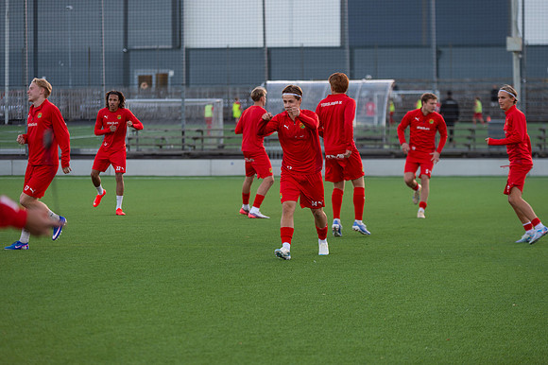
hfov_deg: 14.1
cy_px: 182
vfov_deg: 9.4
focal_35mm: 145
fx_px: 2212
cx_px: 274
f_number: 3.2
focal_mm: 140
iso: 400
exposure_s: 1/400
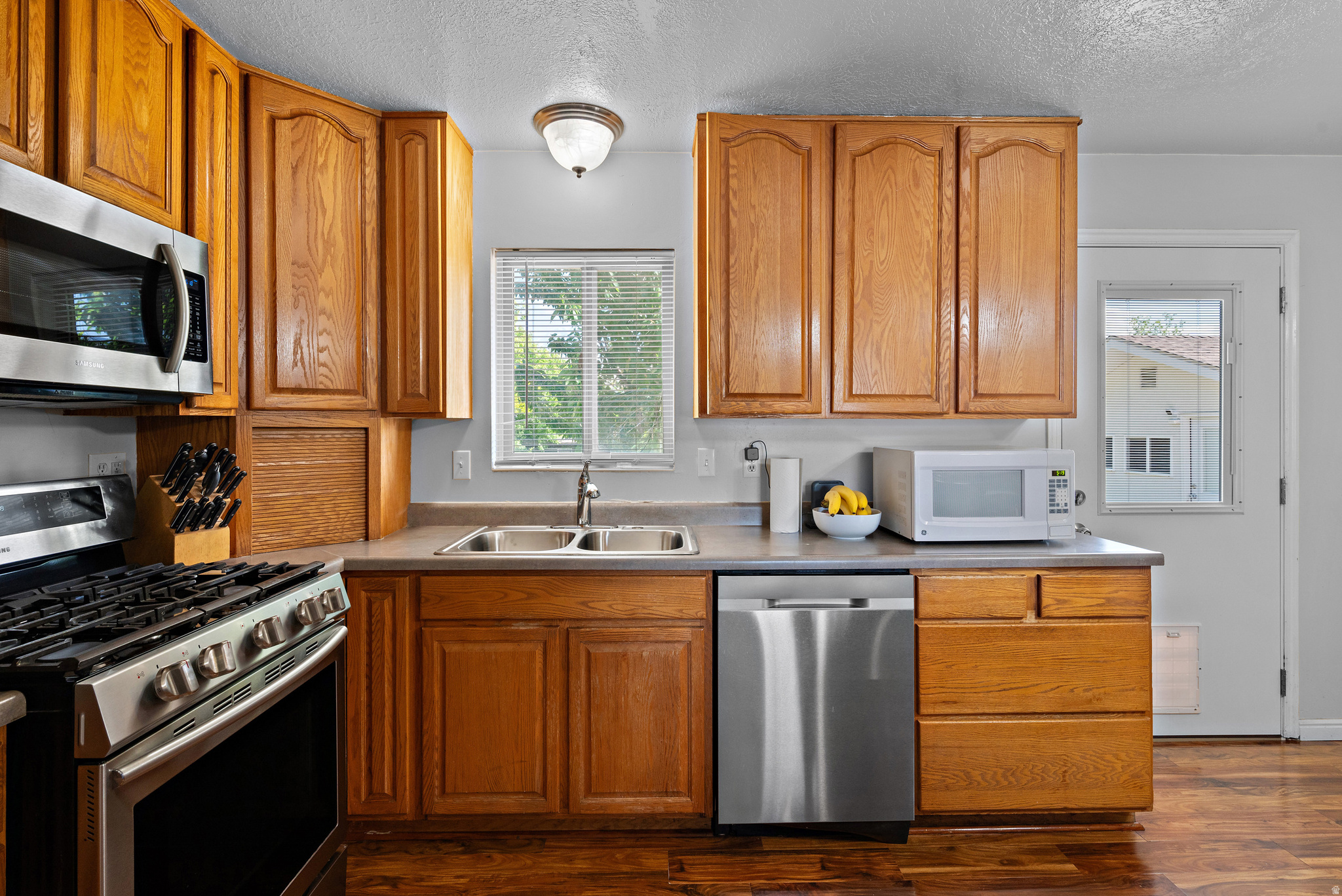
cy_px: 448
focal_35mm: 17
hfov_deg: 93.3
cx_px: 671
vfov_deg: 70.5
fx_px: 634
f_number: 8
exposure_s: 1/2
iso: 500
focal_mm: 17
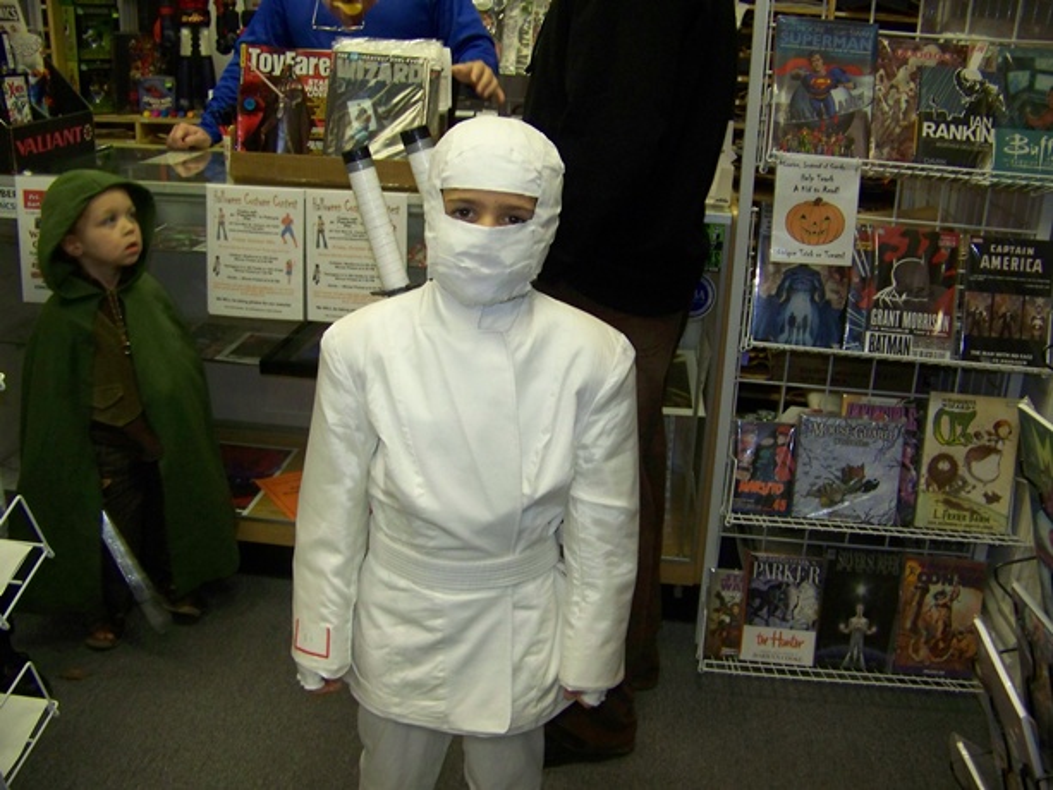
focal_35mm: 36
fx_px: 1095
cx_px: 526
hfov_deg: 51.3
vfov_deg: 39.7
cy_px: 395
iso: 200
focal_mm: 5.85
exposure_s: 1/30
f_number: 2.8
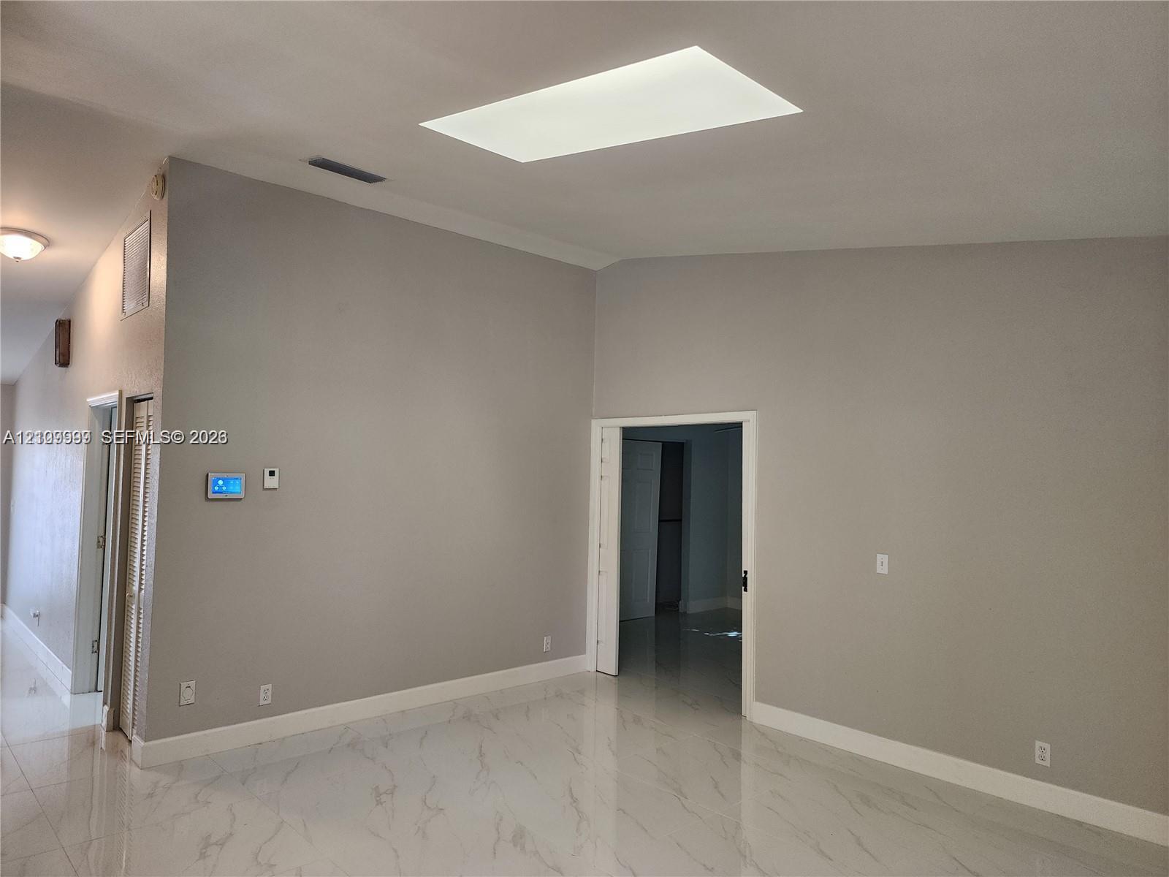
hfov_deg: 73.9
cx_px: 584
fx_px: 777
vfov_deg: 58.9
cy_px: 438
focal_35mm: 23
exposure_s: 1/120
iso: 200
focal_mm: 6.4
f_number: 1.8
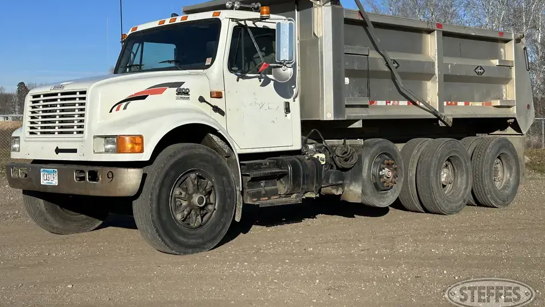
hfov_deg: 39.2
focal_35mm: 53
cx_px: 271
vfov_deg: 22.6
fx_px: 766
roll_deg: +0.3
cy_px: 110
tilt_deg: +0.1
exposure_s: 1/6211
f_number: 1.78
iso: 64
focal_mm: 6.86
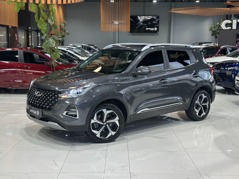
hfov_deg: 39.7
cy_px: 90
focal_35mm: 48
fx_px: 331
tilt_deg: -8.1
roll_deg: -0.9
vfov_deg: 30.3
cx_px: 120
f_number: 1.78
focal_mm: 6.86
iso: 200
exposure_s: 1/120
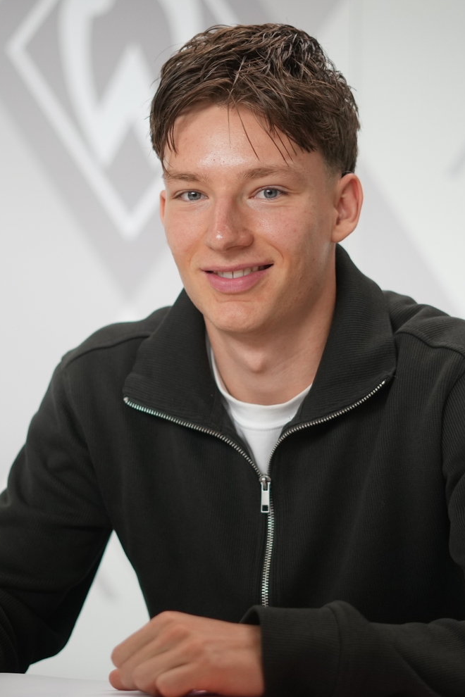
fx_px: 1879
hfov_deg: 14.1
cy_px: 365
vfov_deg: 21.0
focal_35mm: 97
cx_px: 215
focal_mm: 50
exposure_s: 1/640
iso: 640
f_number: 1.8
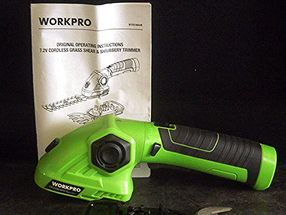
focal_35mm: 60
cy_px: 166
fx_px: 496
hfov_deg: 32.1
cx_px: 124
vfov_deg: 24.1
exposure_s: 1/4
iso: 400
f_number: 2.8
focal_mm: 6
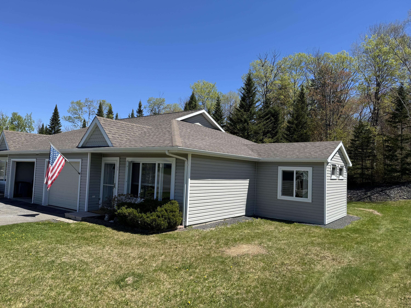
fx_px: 285
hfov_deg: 71.6
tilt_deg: +2.9
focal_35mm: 24
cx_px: 206
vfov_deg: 56.8
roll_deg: -2.5
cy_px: 154
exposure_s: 1/3597
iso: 80
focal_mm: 6.76
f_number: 1.78
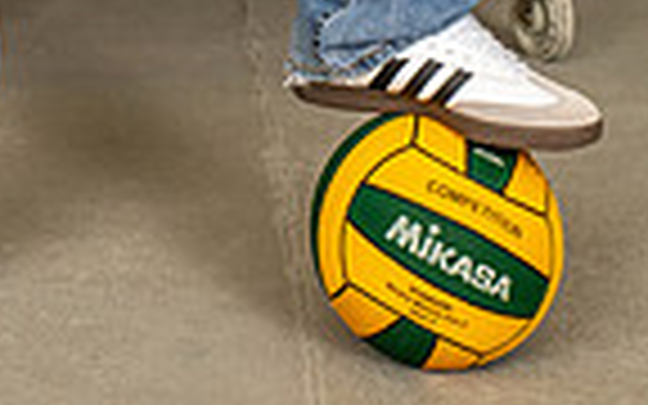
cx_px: 58
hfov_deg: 15.4
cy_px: -590
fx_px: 2366
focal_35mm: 134
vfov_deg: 8.8
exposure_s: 1/250
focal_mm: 42
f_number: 7.1
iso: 500
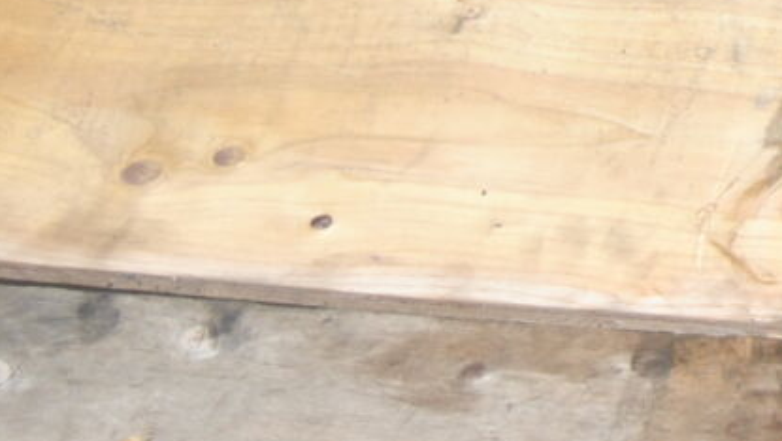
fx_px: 4025
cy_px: -436
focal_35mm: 194
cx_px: 1379
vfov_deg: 6.1
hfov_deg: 10.5
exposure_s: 1/200
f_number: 5
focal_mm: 32
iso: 400
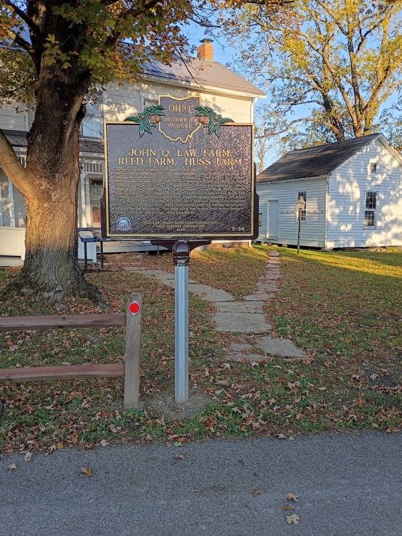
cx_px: 201
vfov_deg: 61.7
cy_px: 268
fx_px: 449
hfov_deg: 48.2
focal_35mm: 29
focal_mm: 4.27
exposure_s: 1/181
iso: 100
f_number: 1.8
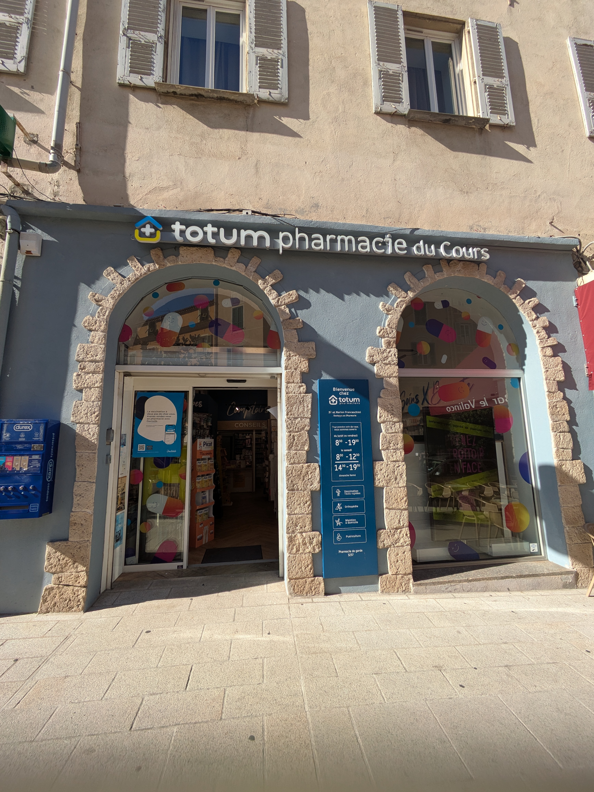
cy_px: 396
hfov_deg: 85.7
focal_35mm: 14
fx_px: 320
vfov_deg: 102.0
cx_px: 297
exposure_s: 1/1218
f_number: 2.2
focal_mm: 1.83
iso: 47
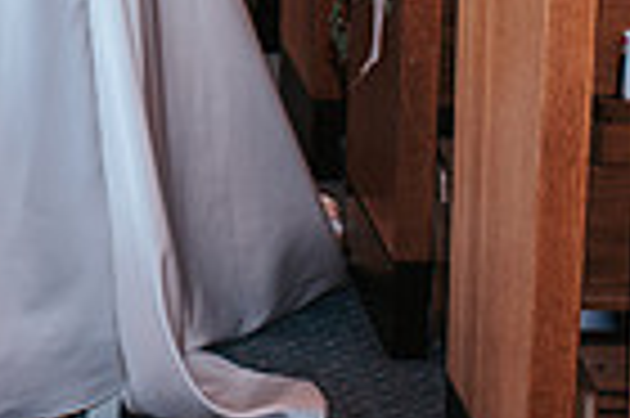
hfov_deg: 13.4
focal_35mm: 147
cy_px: -438
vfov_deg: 8.8
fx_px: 2569
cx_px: -220
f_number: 3.2
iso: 800
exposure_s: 1/125
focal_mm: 35
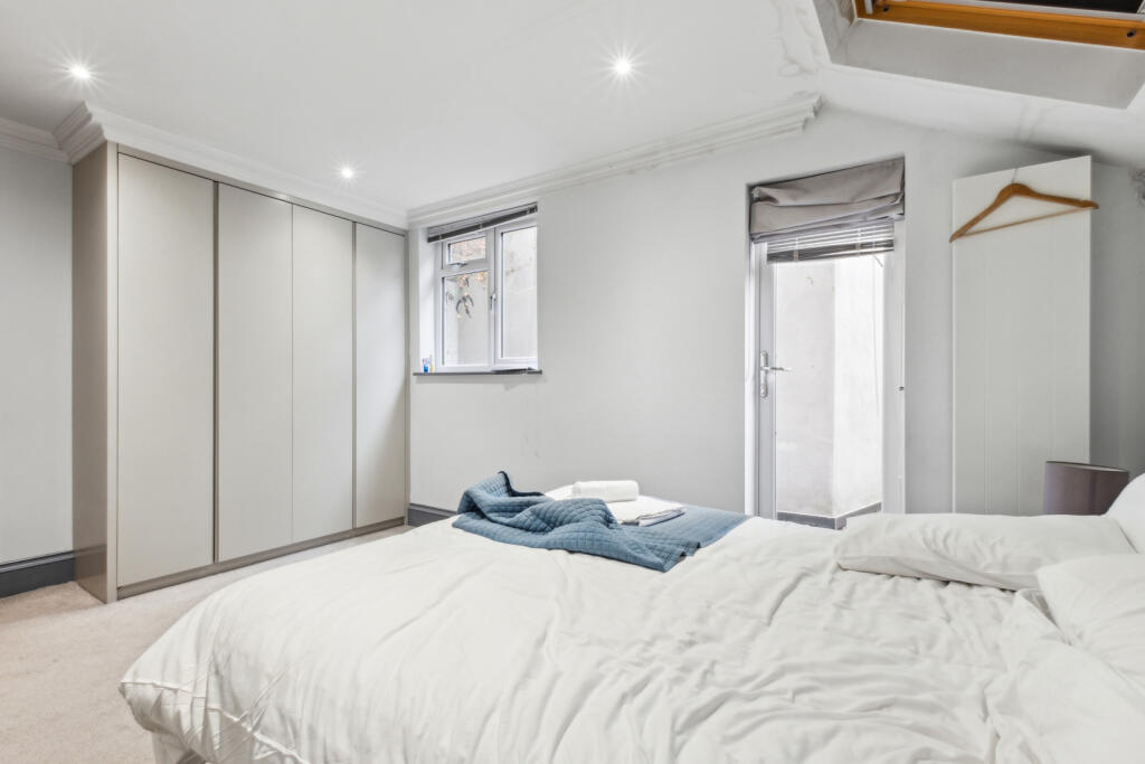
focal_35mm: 15
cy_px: 382
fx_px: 477
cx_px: 572
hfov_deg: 100.4
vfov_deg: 77.3
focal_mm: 10
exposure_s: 1/5
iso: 800
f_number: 11
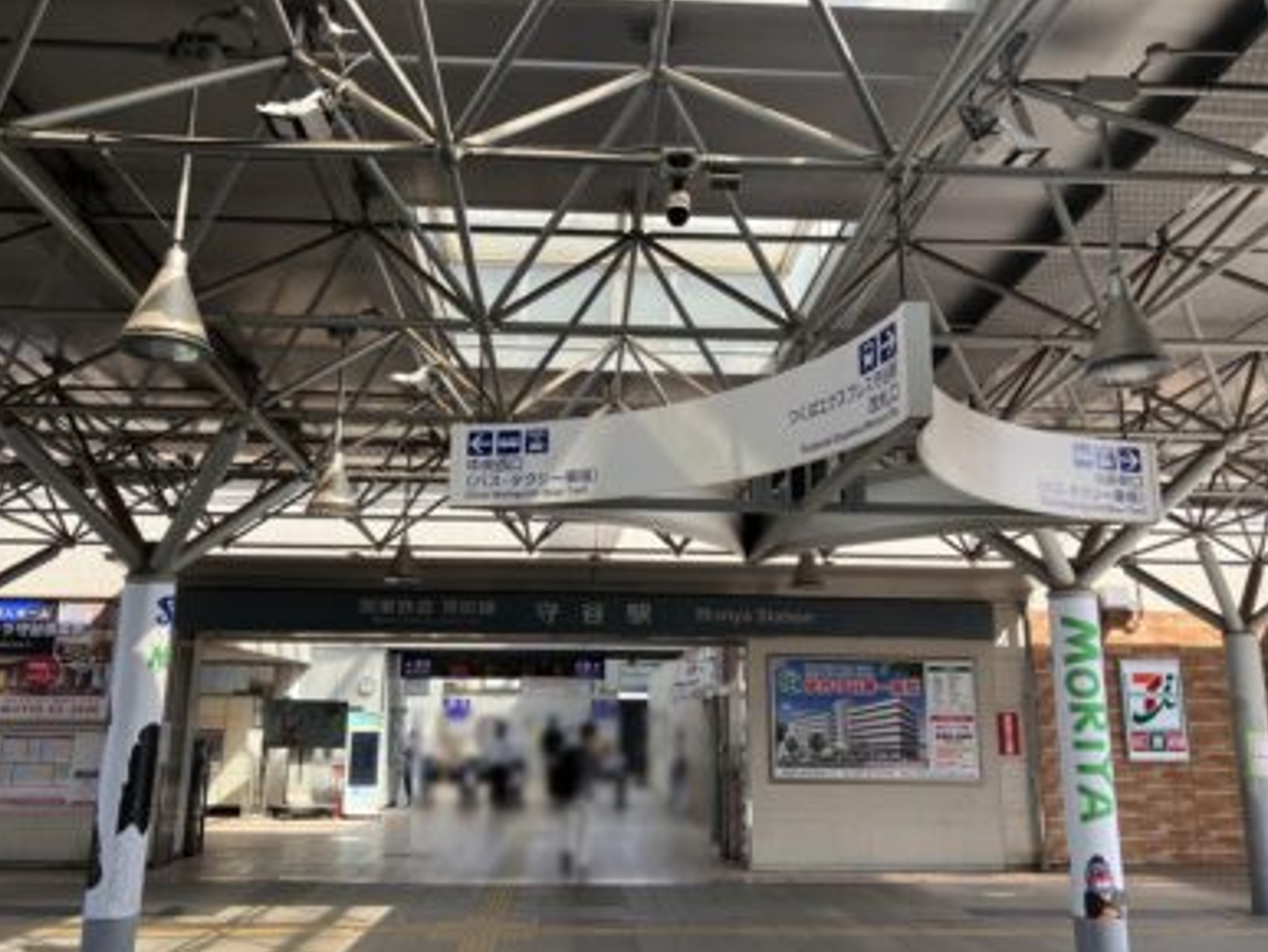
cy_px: 483
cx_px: 621
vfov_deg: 48.3
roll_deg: -1.0
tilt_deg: +13.6
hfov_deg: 61.6
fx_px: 1063
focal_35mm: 29
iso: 32
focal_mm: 3.99
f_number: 1.8
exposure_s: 1/445
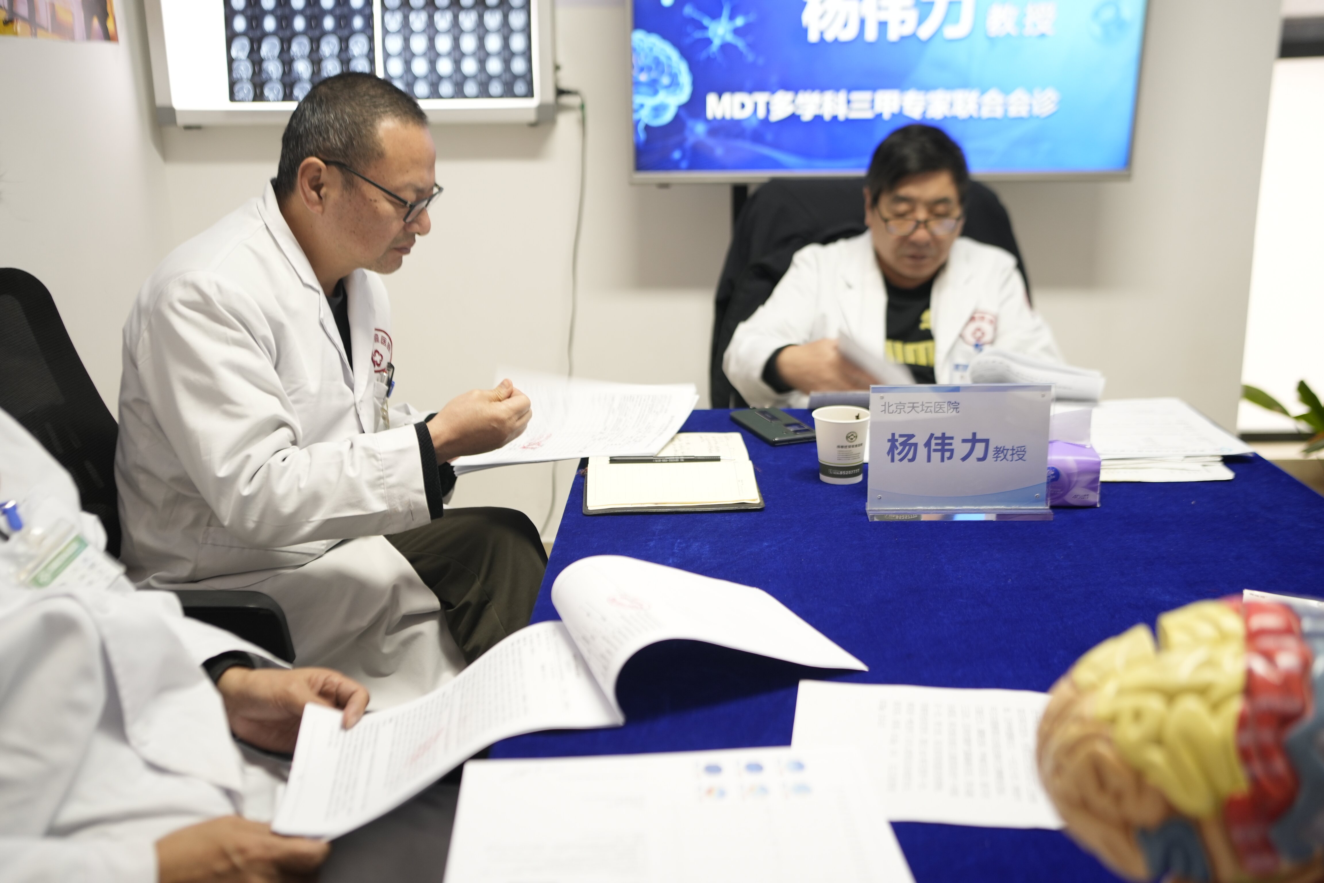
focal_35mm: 35
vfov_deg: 37.9
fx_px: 1287
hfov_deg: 54.4
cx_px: 662
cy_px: 442
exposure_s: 1/40
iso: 400
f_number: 2.8
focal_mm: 35
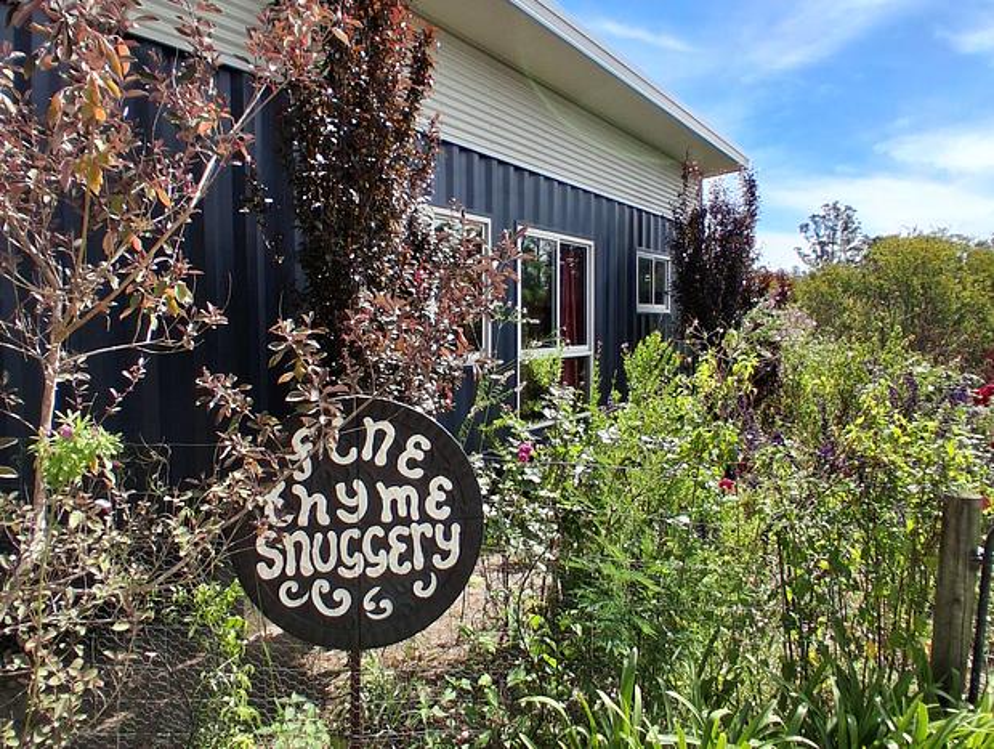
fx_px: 489
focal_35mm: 17
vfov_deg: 74.9
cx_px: 497
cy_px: 374
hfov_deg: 90.9
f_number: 2.2
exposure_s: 1/1605
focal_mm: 1.4
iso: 50
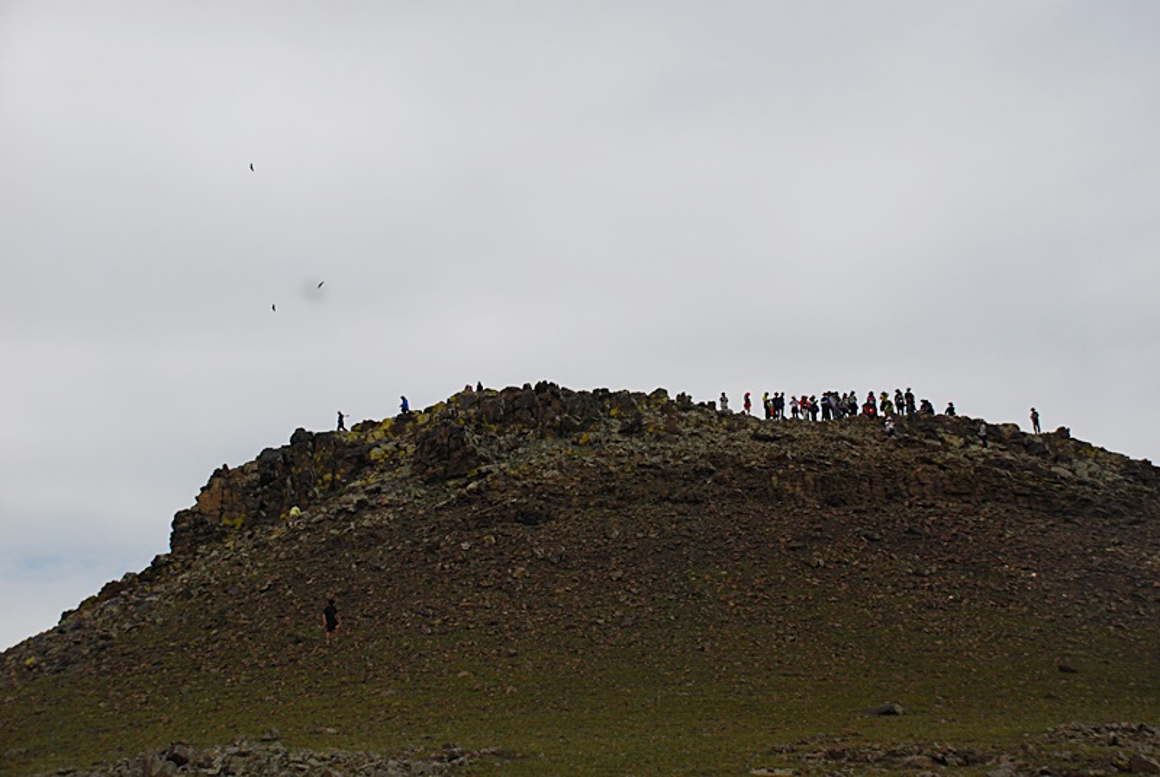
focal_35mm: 52
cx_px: 580
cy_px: 388
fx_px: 1694
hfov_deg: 37.8
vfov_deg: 25.8
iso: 400
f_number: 5.6
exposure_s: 1/2500
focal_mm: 35
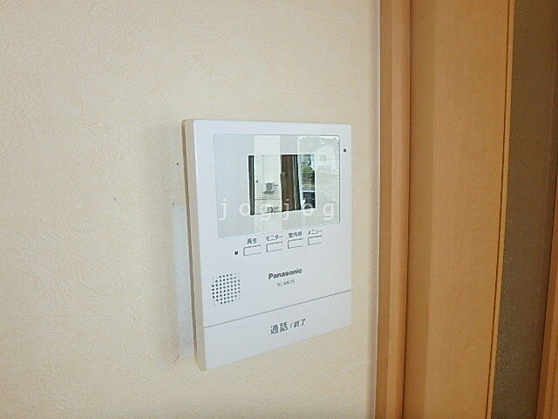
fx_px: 339
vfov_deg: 63.4
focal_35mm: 21
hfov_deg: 79.0
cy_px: 210
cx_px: 279
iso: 125
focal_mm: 3.7
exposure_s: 1/80
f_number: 3.5
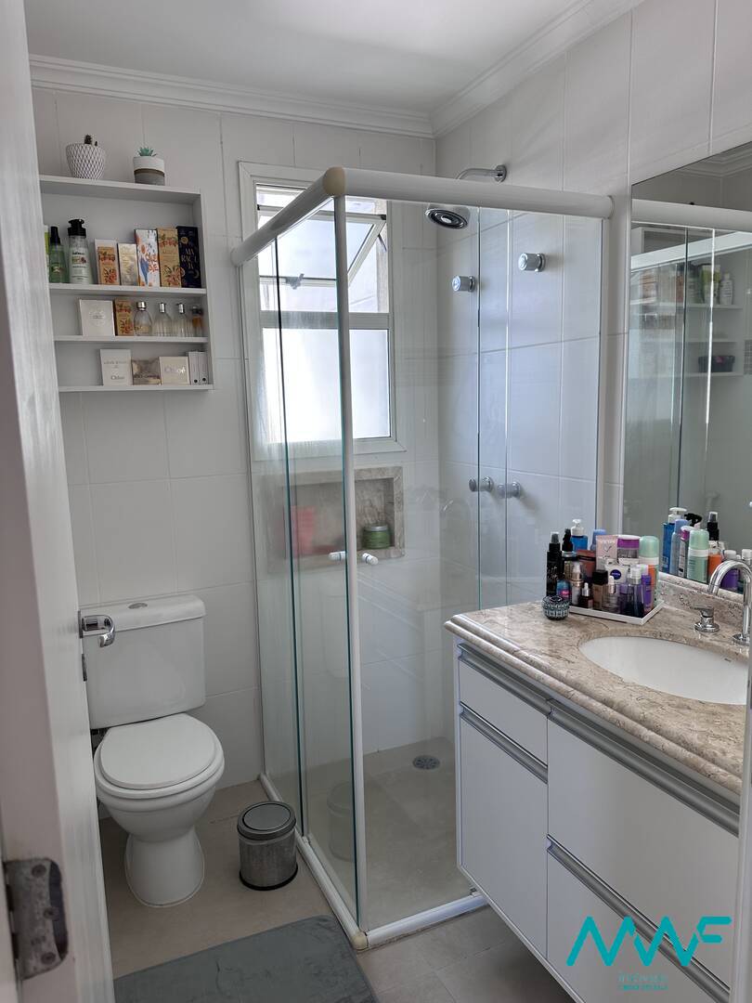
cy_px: 502
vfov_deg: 71.6
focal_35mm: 24
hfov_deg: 56.8
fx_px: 695
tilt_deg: -9.2
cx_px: 376
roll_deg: +0.8
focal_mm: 6.86
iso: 80
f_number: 1.78
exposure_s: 1/229
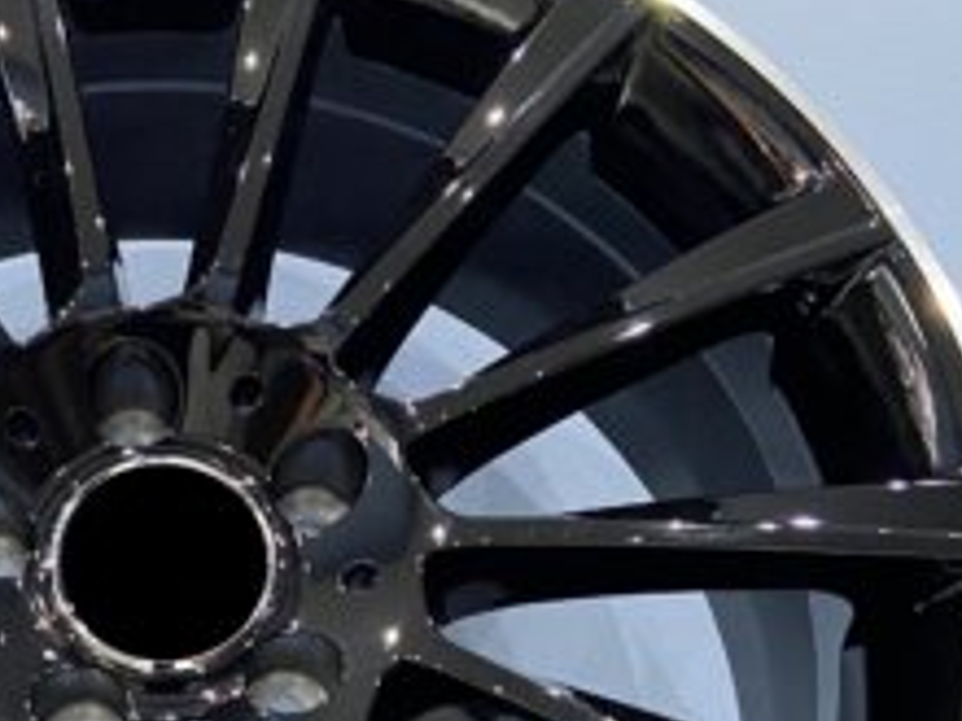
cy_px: 655
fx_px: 1973
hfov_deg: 26.8
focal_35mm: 71
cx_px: 162
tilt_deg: +0.6
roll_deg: -0.5
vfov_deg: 20.3
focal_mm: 4.25
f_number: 1.8
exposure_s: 1/25
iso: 640
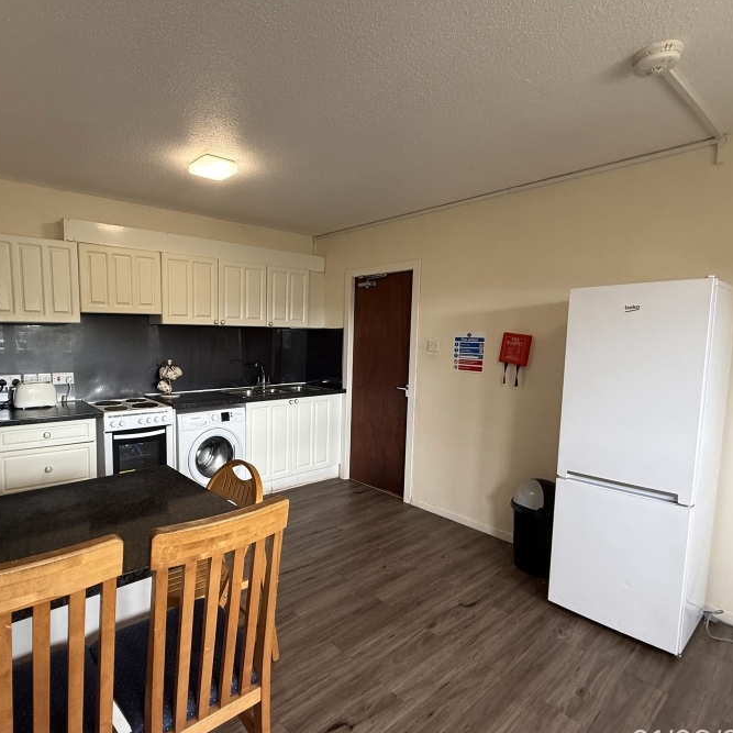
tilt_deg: -5.6
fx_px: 455
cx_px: 282
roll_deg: -0.6
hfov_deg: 76.5
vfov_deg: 77.6
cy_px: 381
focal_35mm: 19
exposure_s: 1/99
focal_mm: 2.22
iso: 250
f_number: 2.2
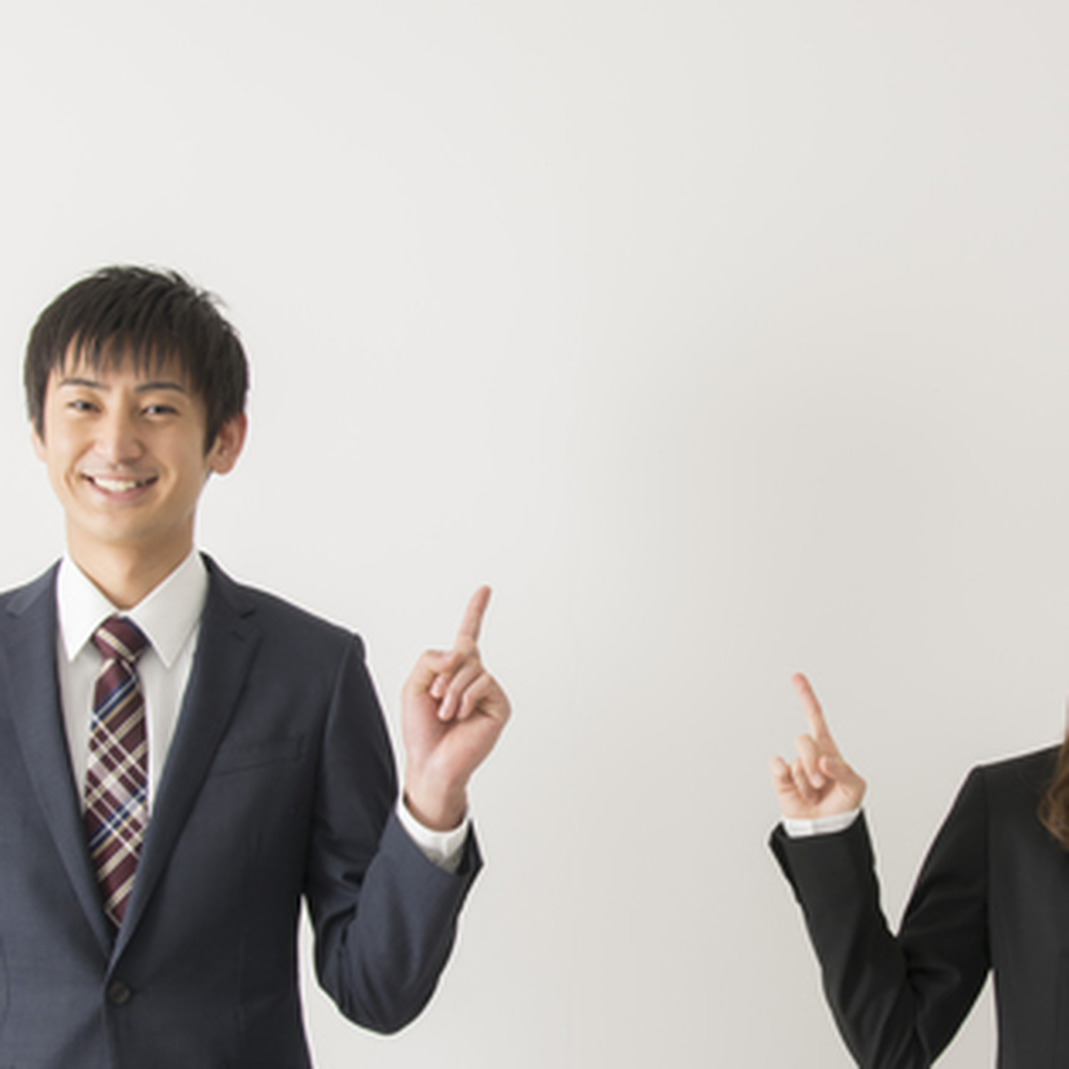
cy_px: 651
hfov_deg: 21.9
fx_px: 2760
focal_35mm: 79
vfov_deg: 21.9
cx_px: 663
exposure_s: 1/125
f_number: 9
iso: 200
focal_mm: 31
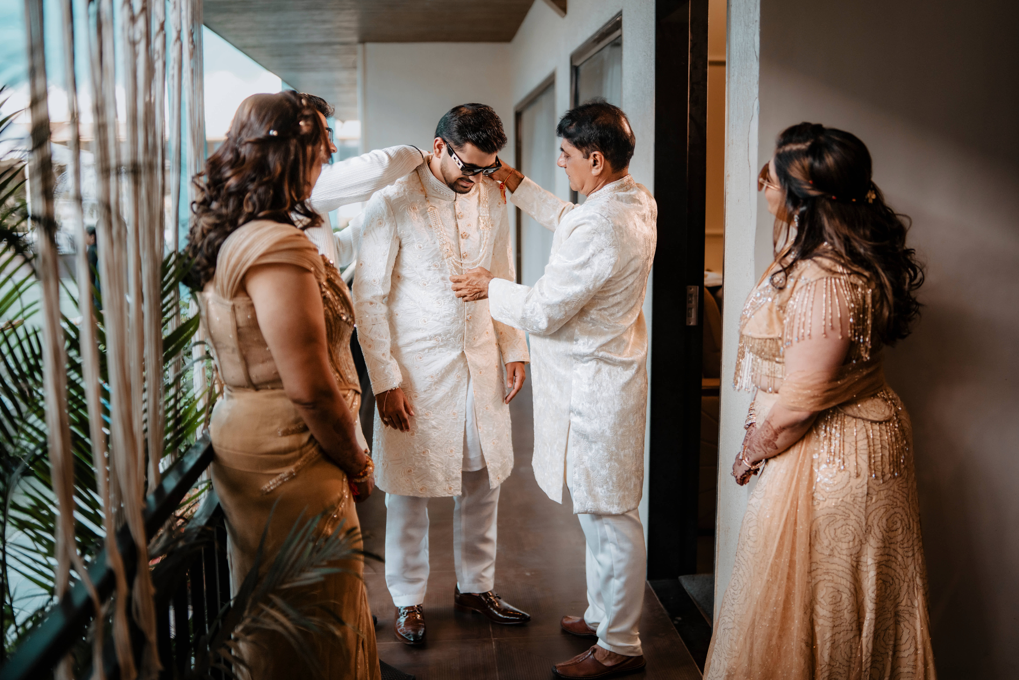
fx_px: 991
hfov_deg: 54.4
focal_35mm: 35
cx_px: 510
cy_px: 340
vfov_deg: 37.9
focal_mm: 35
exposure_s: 1/640
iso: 1000
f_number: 2
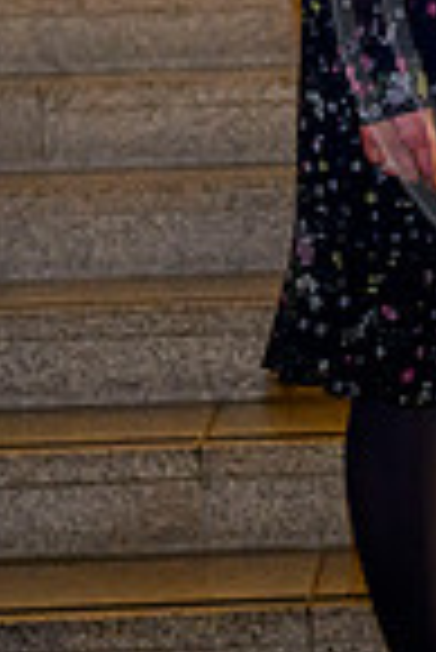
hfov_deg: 6.0
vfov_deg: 9.0
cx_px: 735
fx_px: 4077
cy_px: -100
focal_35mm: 225
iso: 4000
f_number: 4.5
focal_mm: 47
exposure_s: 1/125
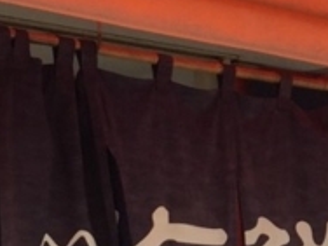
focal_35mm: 158
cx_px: 380
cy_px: 82
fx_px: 1497
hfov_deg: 12.3
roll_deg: +2.4
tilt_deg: +7.7
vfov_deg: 9.4
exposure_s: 1/842
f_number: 2.2
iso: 32
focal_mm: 4.15
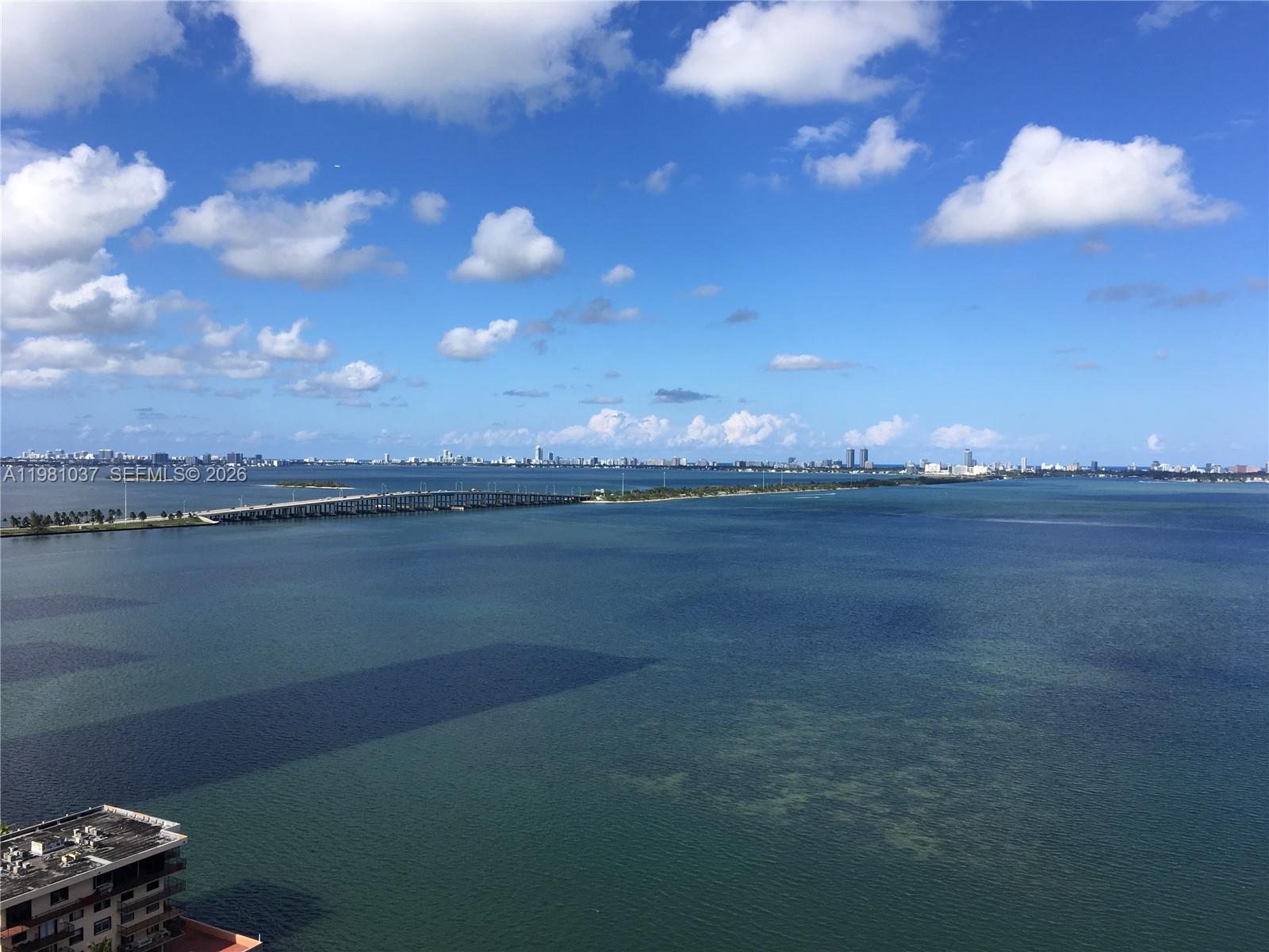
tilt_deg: -1.3
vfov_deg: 48.2
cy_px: 476
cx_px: 634
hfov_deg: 61.7
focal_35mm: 29
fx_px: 1063
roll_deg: -1.1
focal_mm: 4.15
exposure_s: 1/2024
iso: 25
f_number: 2.2
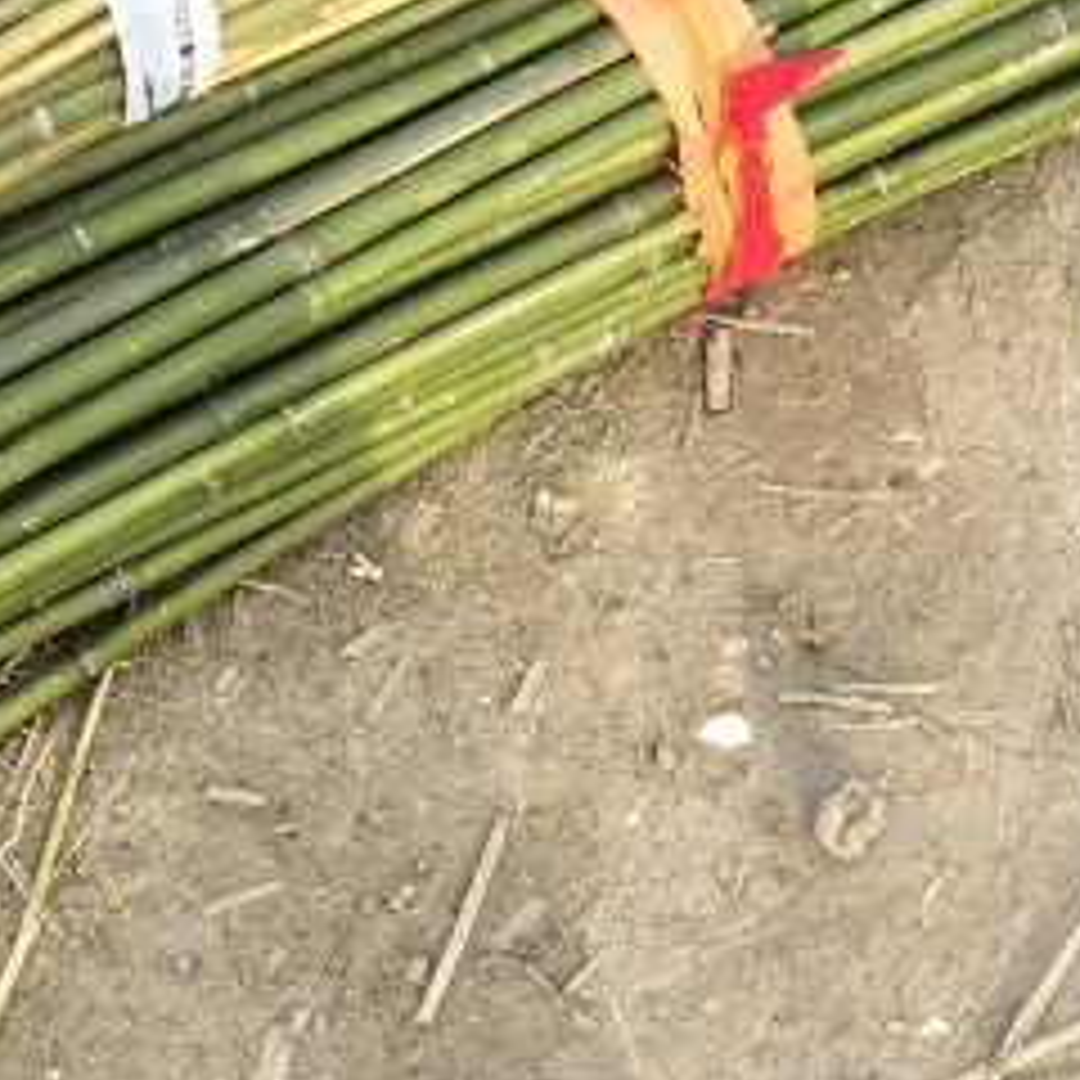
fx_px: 3742
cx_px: 994
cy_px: 2
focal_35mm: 106
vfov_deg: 16.1
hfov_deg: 16.2
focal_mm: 6.98
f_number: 2
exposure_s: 1/212
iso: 50
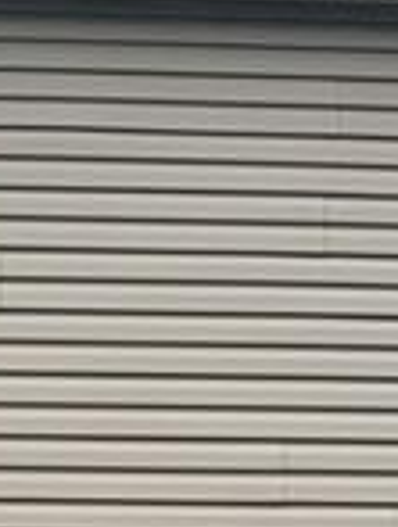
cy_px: 939
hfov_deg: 11.8
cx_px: 7
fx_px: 1908
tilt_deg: +9.2
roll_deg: -1.0
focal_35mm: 125
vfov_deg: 14.0
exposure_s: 1/1488
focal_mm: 6.76
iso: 80
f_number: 1.78
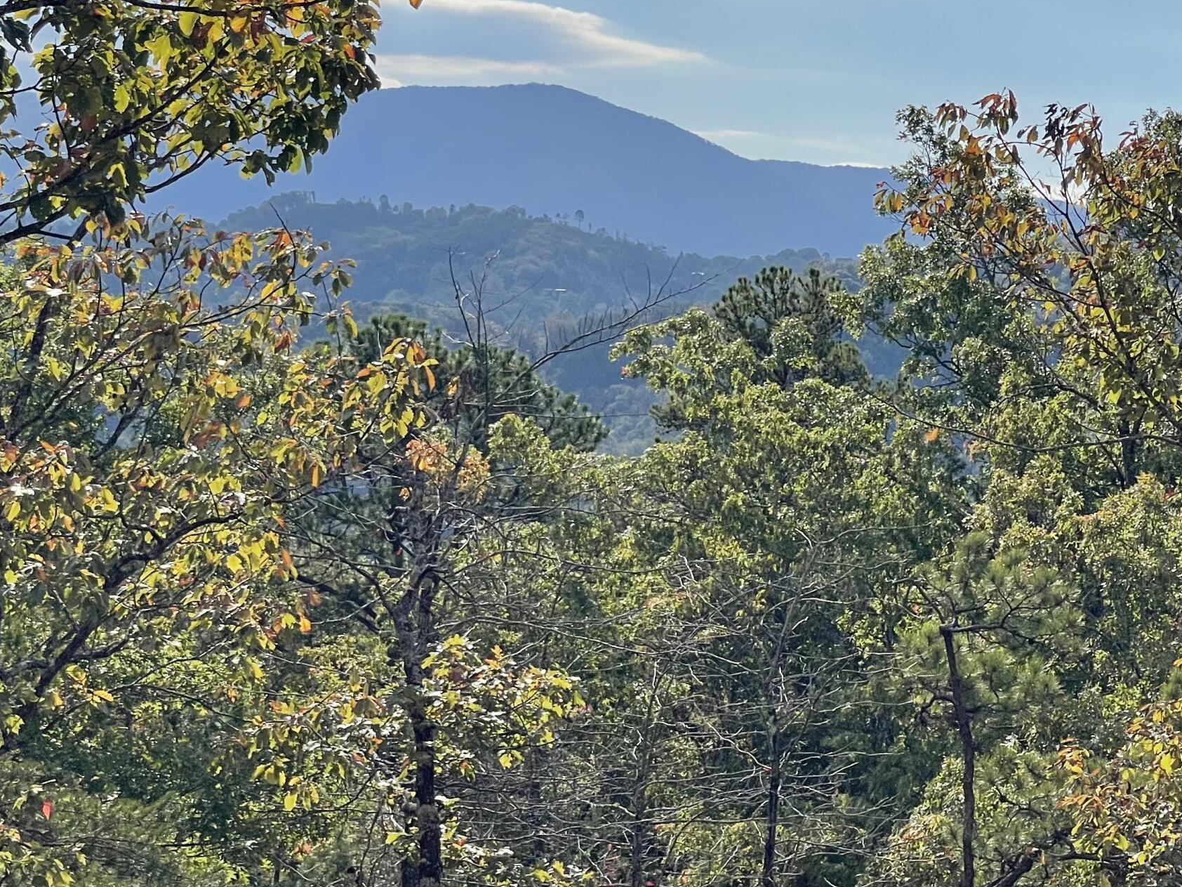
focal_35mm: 114
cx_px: 783
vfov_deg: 13.0
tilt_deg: -1.1
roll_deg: -2.1
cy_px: 443
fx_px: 3893
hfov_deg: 17.2
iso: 20
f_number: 2.2
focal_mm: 7.5
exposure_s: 1/2801
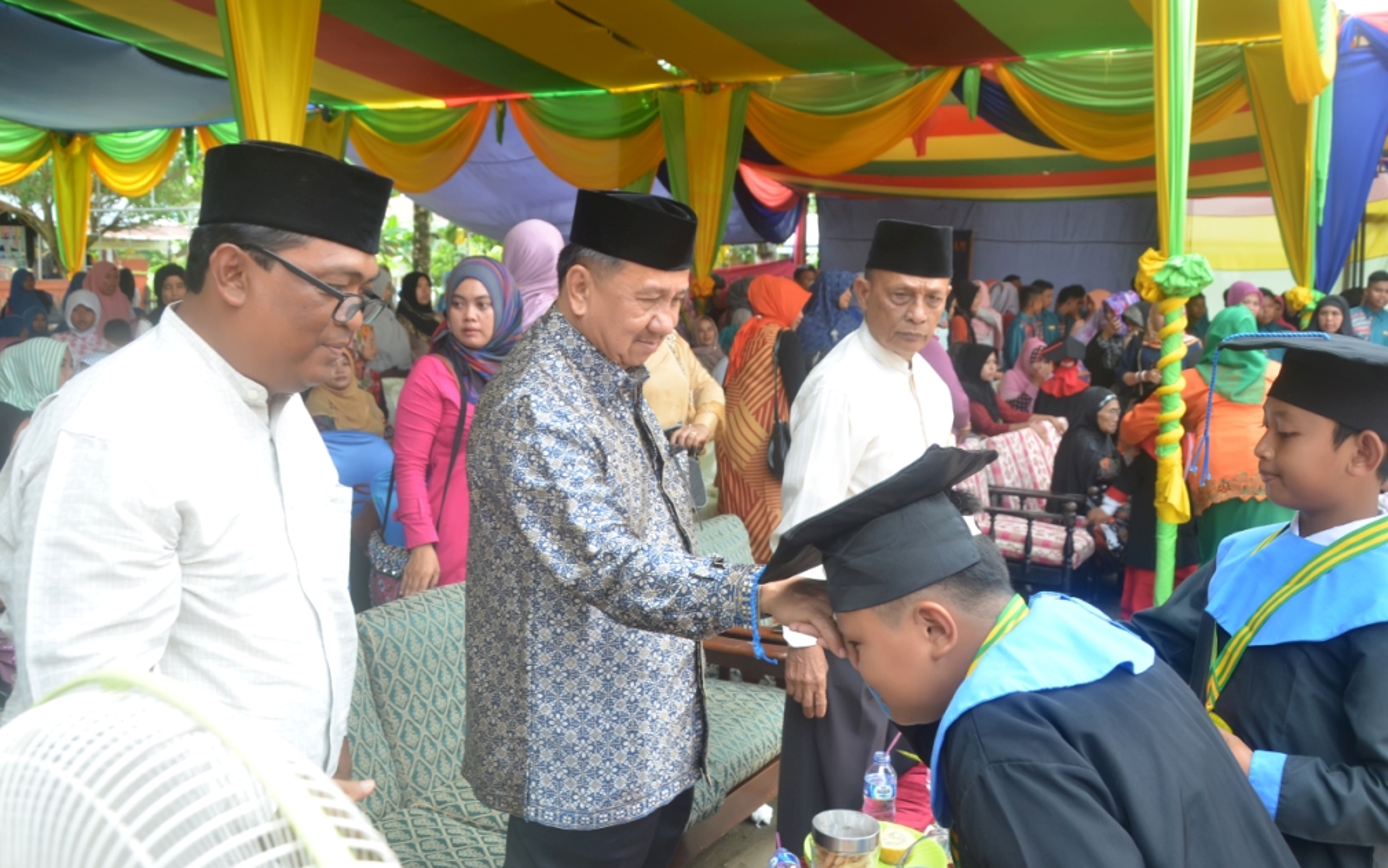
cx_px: 689
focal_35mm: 33
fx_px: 1230
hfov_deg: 58.9
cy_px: 415
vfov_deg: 38.9
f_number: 5
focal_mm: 21
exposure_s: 1/160
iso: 250
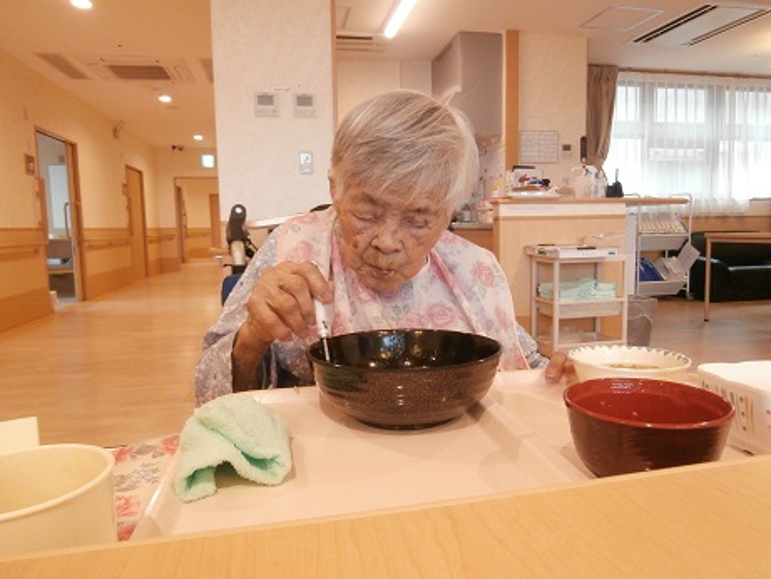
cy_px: 290
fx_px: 535
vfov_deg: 56.8
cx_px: 386
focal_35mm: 24
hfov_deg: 71.6
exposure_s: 1/30
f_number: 3
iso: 400
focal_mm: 4.2
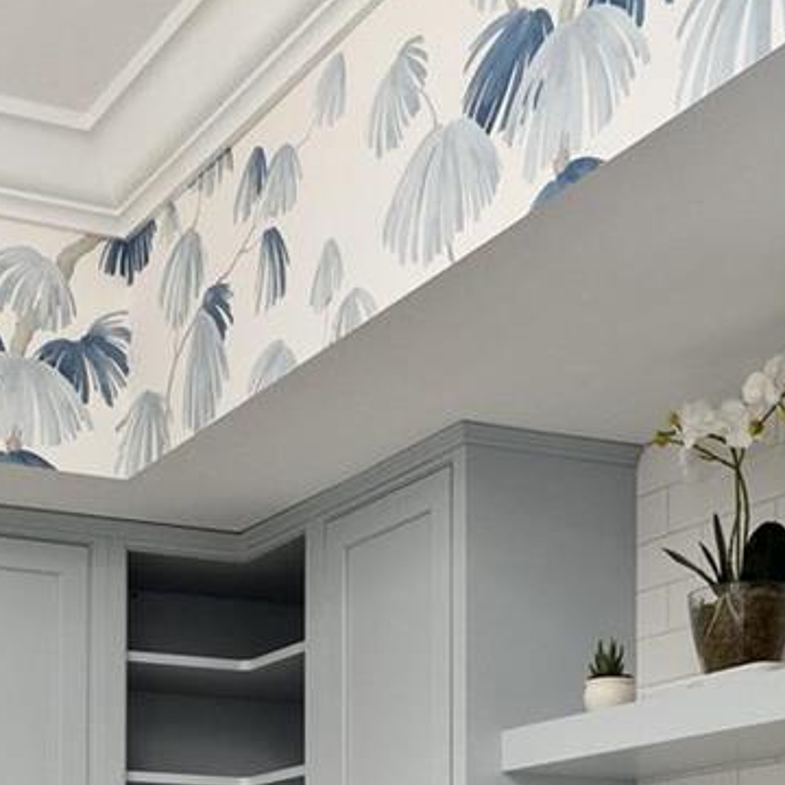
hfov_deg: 24.8
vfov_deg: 22.8
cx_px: 111
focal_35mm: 68
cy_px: 997
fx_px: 1745
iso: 400
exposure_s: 1/6
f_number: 5.6
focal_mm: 9
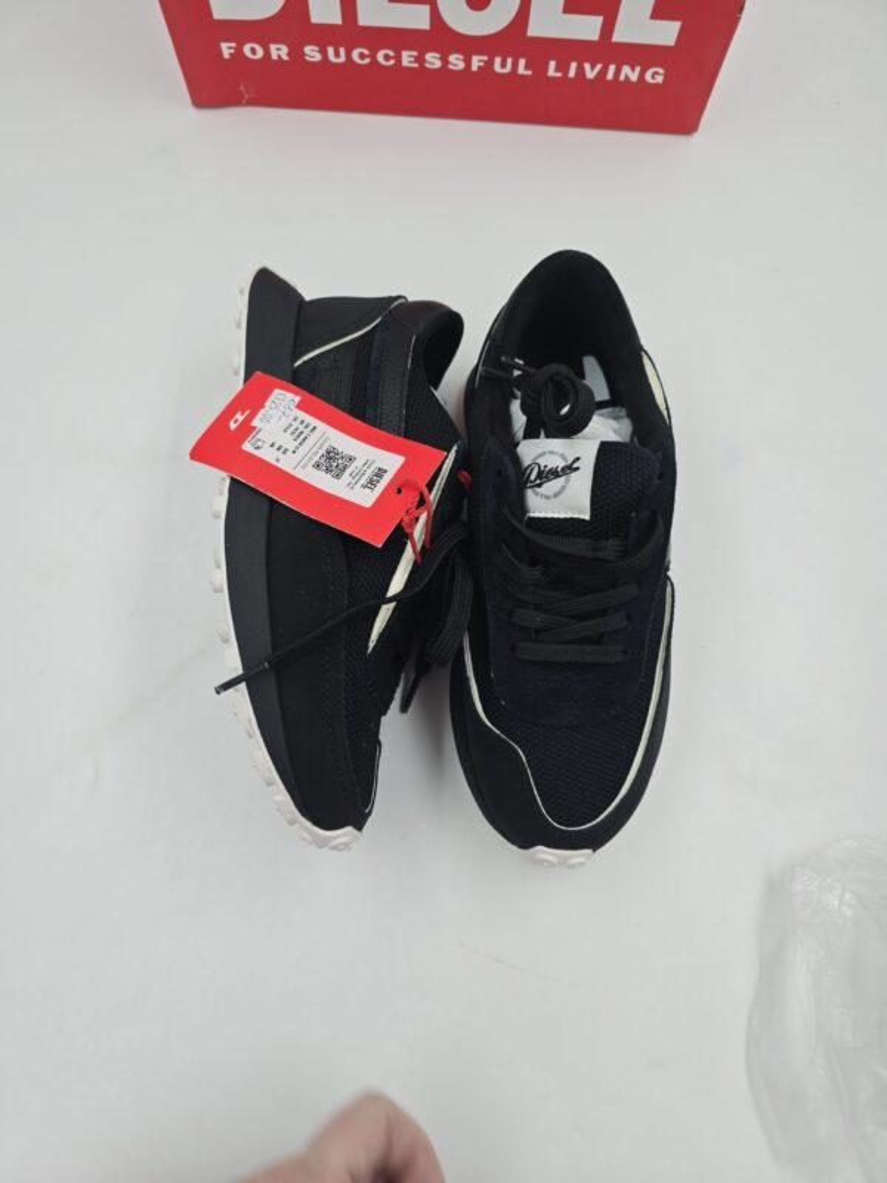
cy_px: 592
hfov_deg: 58.9
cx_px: 444
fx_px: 786
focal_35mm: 23
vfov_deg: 73.9
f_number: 1.7
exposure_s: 1/180
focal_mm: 6.3
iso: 20
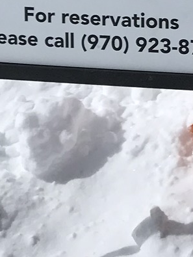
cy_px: -191
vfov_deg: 12.5
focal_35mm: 145
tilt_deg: -5.2
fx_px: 1076
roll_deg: +1.8
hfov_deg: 9.5
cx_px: 400
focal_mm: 3.99
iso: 20
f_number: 1.8
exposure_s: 1/10638
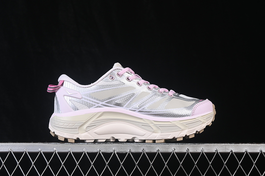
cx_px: 132
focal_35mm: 75
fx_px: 552
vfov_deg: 18.2
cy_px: 88
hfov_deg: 27.0
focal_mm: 50
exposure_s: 1/80
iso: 160
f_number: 8
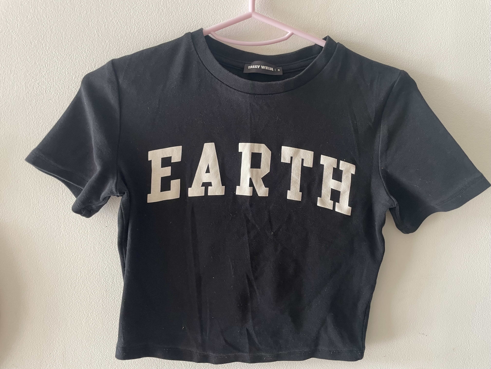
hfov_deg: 67.3
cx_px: 246
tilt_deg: -6.5
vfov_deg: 53.1
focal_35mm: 26
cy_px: 184
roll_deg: +0.5
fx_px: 369
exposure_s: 1/60
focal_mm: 4.2
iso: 125
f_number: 1.6
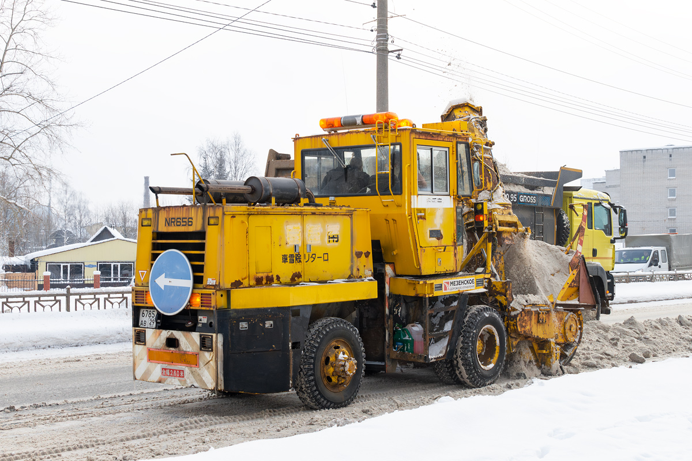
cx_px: 346
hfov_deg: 43.6
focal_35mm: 45
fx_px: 865
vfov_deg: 29.9
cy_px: 230
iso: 400
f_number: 7.1
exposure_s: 1/320
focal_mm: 30
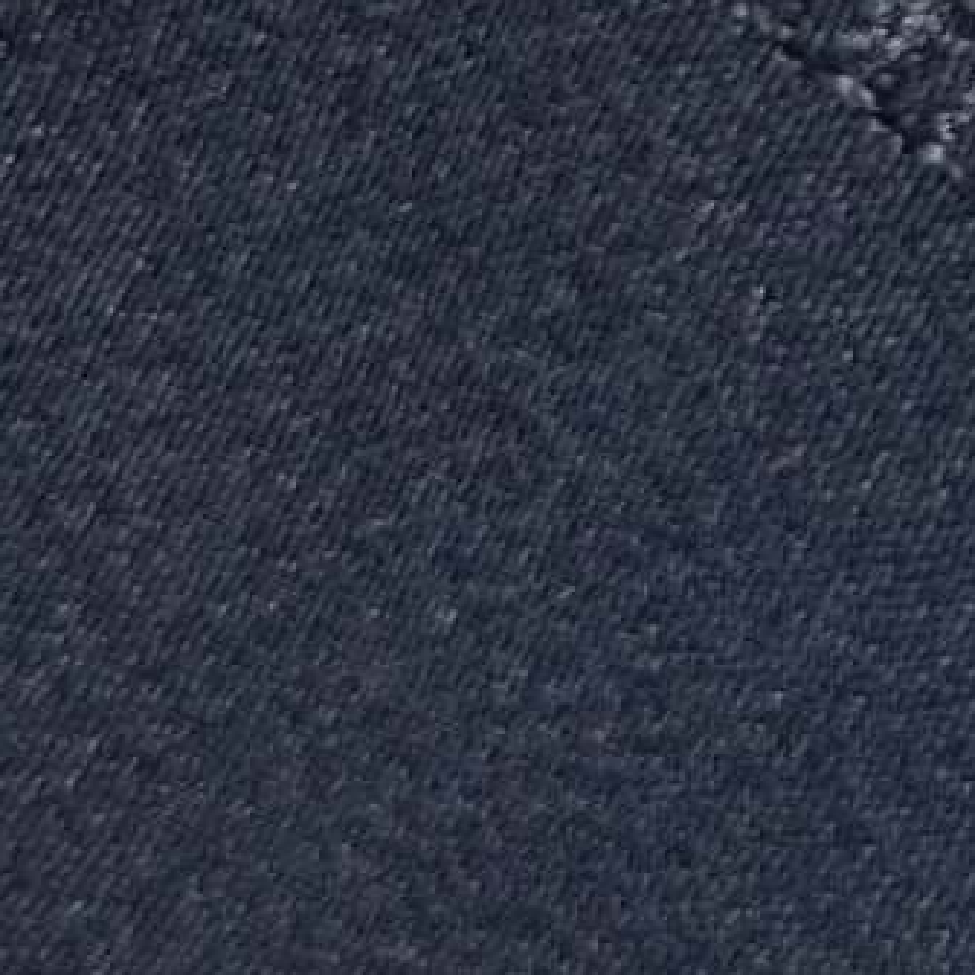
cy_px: -868
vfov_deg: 9.4
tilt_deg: -57.6
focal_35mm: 175
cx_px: 2757
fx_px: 5577
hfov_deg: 8.6
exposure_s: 1/100
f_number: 1.5
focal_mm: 5.7
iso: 125
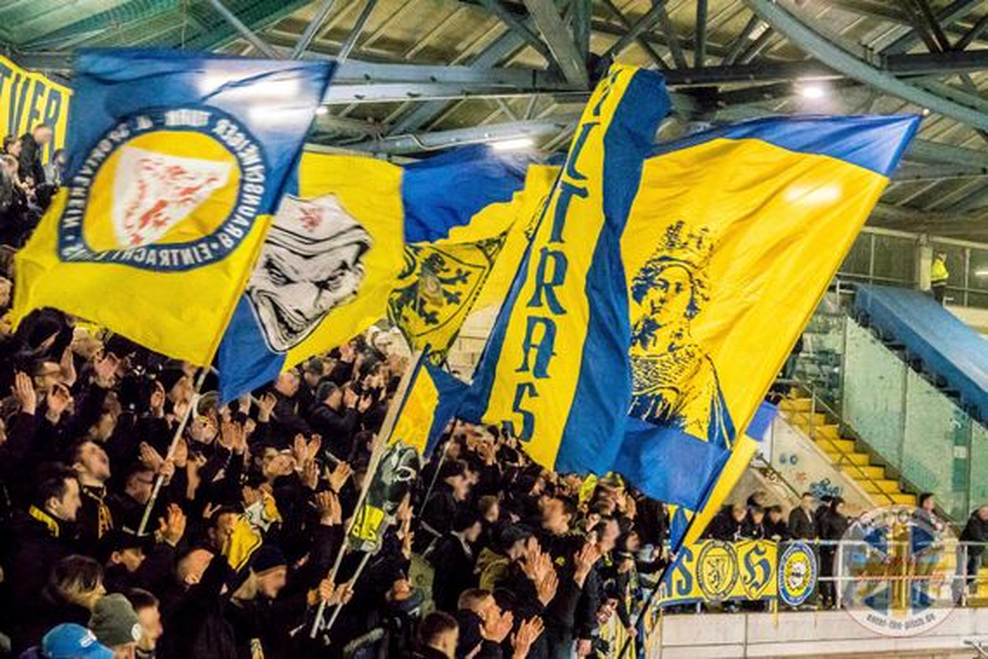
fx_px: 1866
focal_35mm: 68
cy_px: 330
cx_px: 494
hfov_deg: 29.7
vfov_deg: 20.0
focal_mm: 24.79
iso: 6400
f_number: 3.5
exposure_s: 1/125
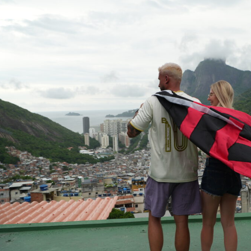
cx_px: 181
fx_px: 287
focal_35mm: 35
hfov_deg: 45.9
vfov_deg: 47.2
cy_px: 124
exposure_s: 1/80
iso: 100
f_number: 4.5
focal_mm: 18
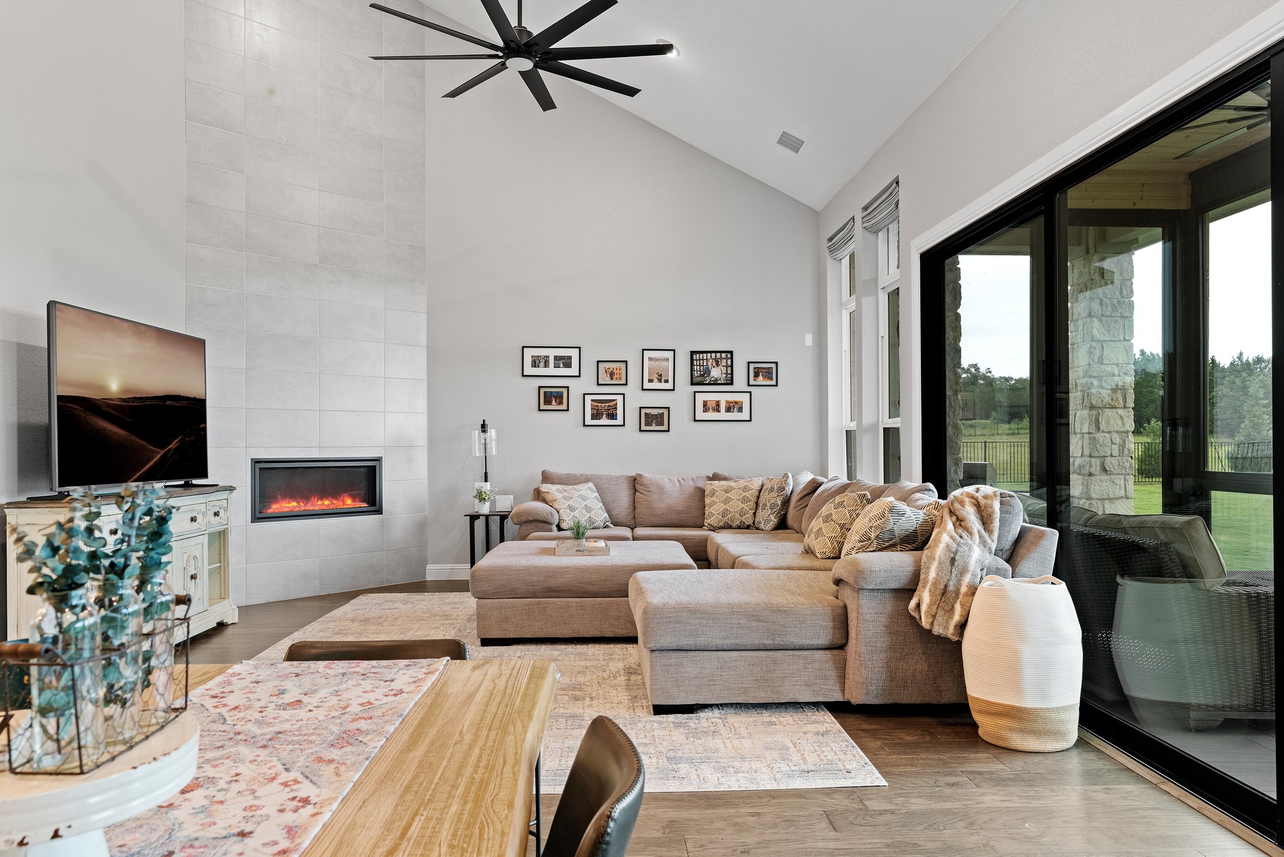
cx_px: 642
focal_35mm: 25
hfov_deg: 71.5
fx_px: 892
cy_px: 428
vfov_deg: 51.3
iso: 2000
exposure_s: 1/6
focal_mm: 25
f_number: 8
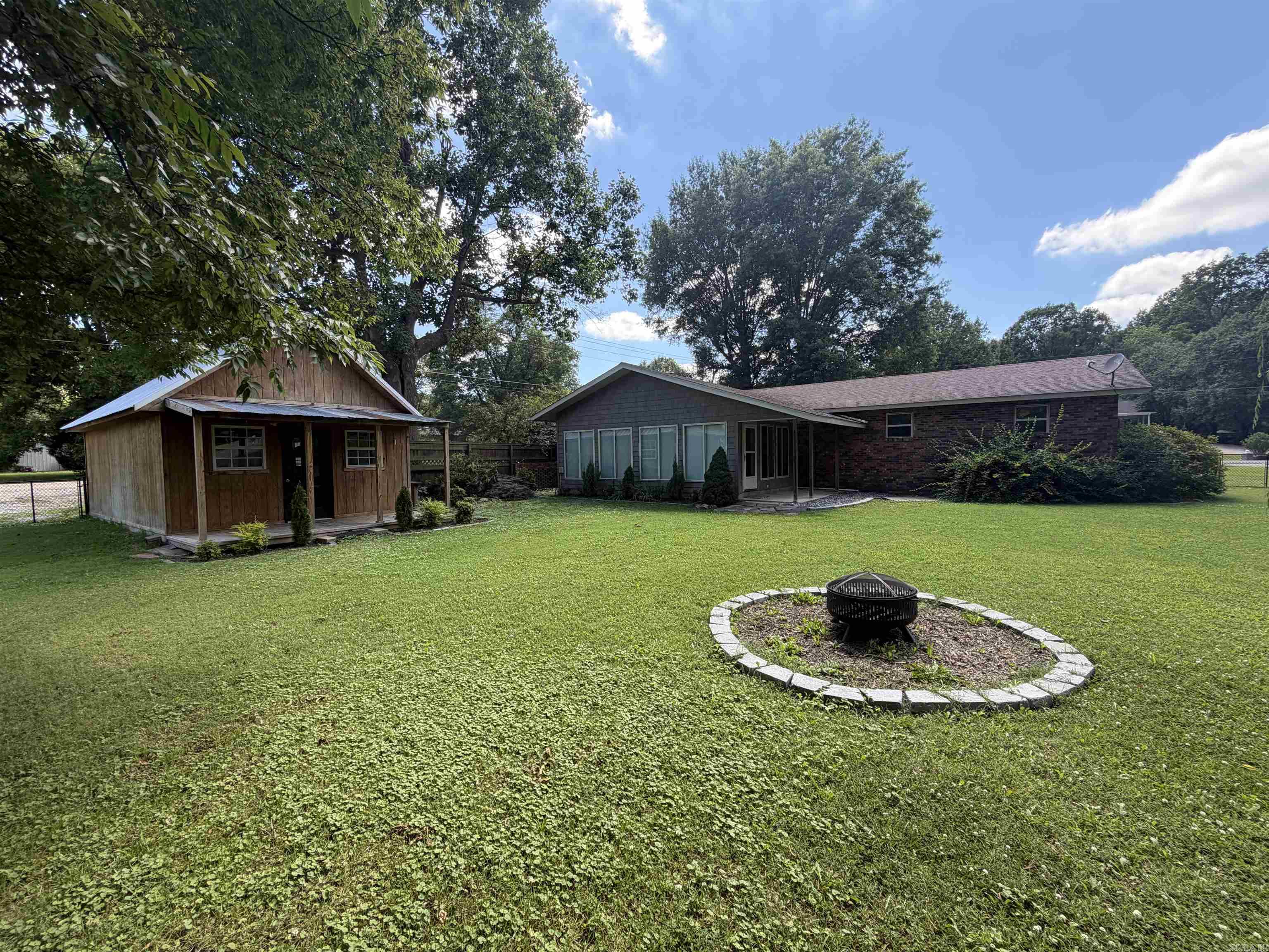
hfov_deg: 102.1
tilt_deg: -2.4
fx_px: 513
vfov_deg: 85.7
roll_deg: +1.6
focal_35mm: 14
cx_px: 634
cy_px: 476
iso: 50
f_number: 2.2
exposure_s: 1/346
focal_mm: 2.22
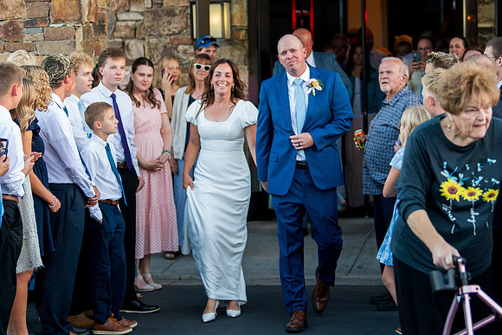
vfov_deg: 10.8
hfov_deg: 16.2
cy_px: 124
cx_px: 252
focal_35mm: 127
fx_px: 1766
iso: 4000
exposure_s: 1/1250
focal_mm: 82
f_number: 2.8
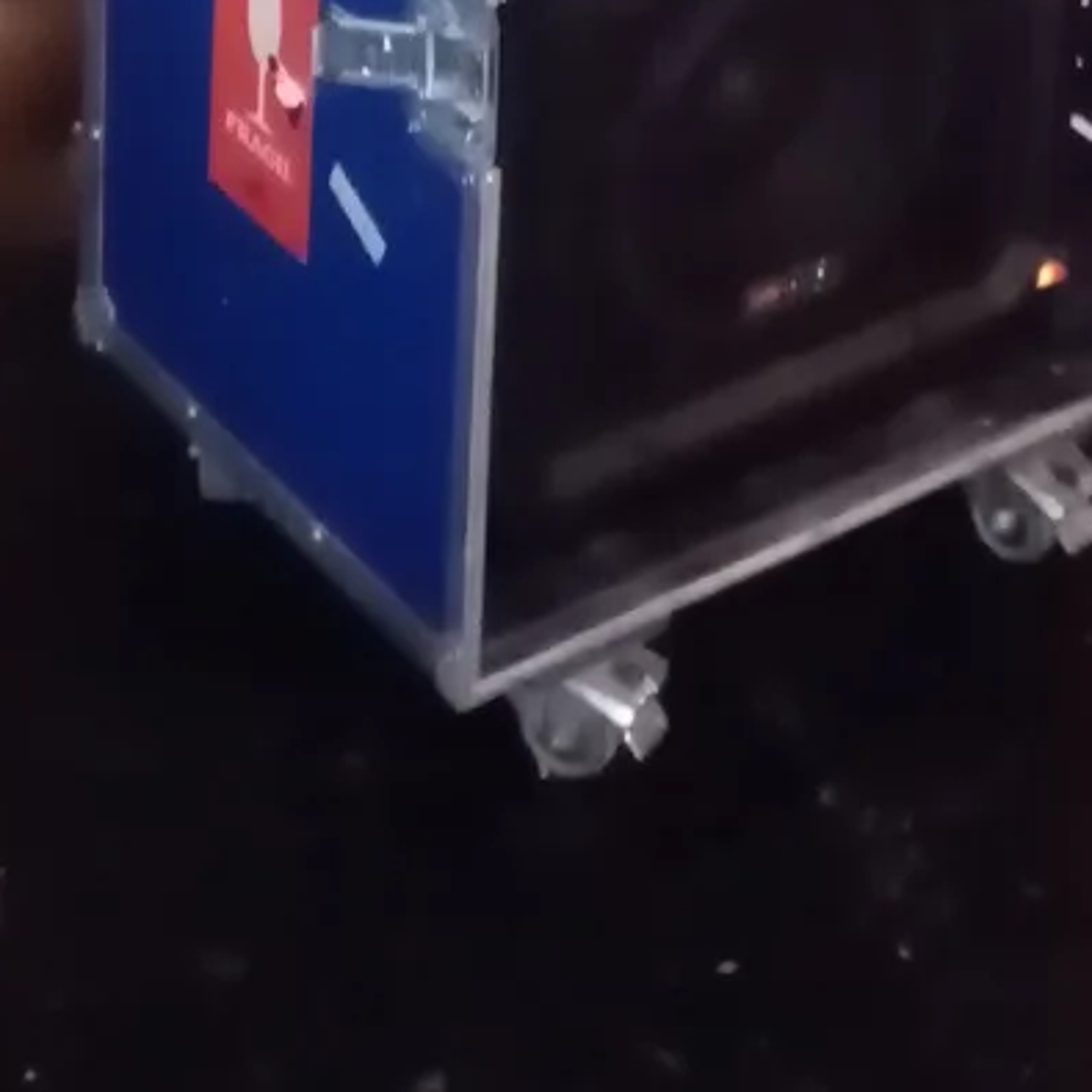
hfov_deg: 18.6
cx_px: 804
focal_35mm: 93
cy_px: -1098
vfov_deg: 15.1
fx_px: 3319
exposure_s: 1/14.3
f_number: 1.8
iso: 2566
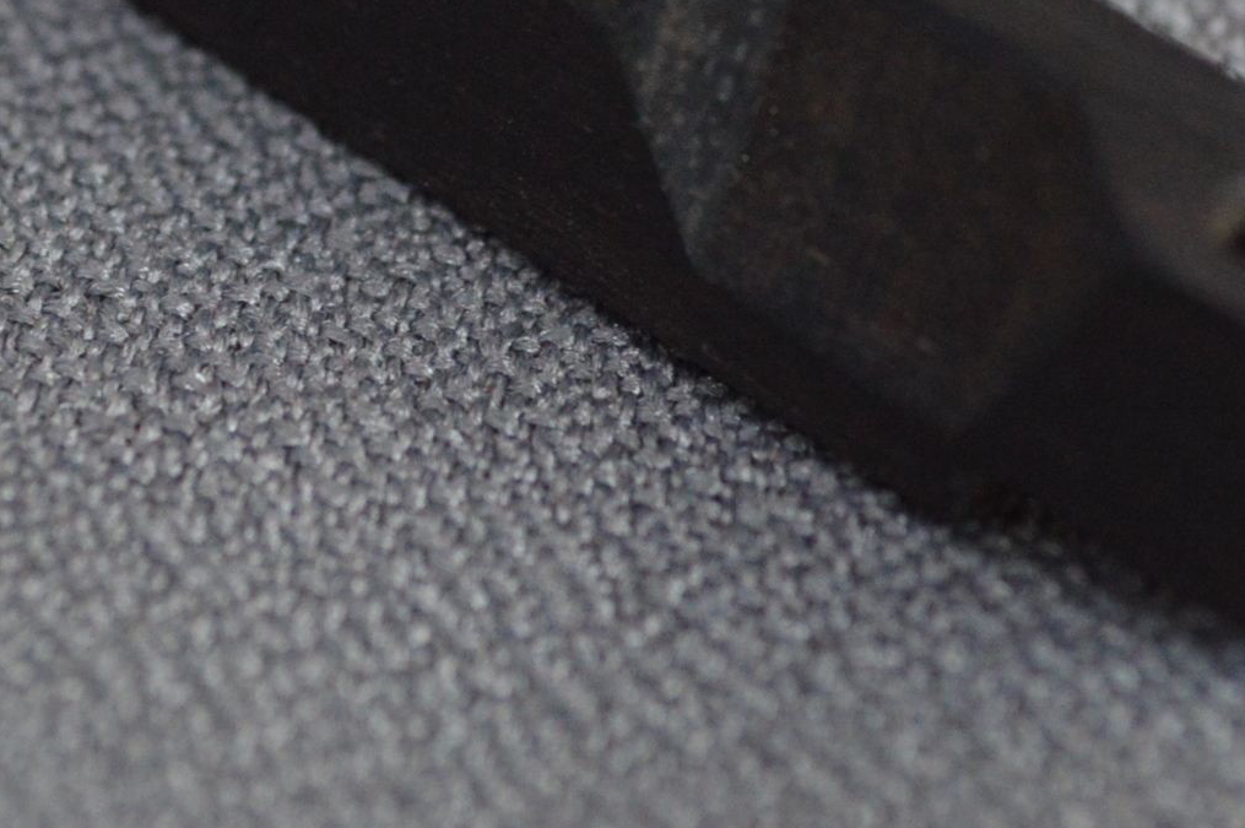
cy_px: 82
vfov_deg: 8.1
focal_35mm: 169
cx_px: 551
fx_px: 5840
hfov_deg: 12.2
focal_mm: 38
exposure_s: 1/80
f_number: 5.6
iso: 1600
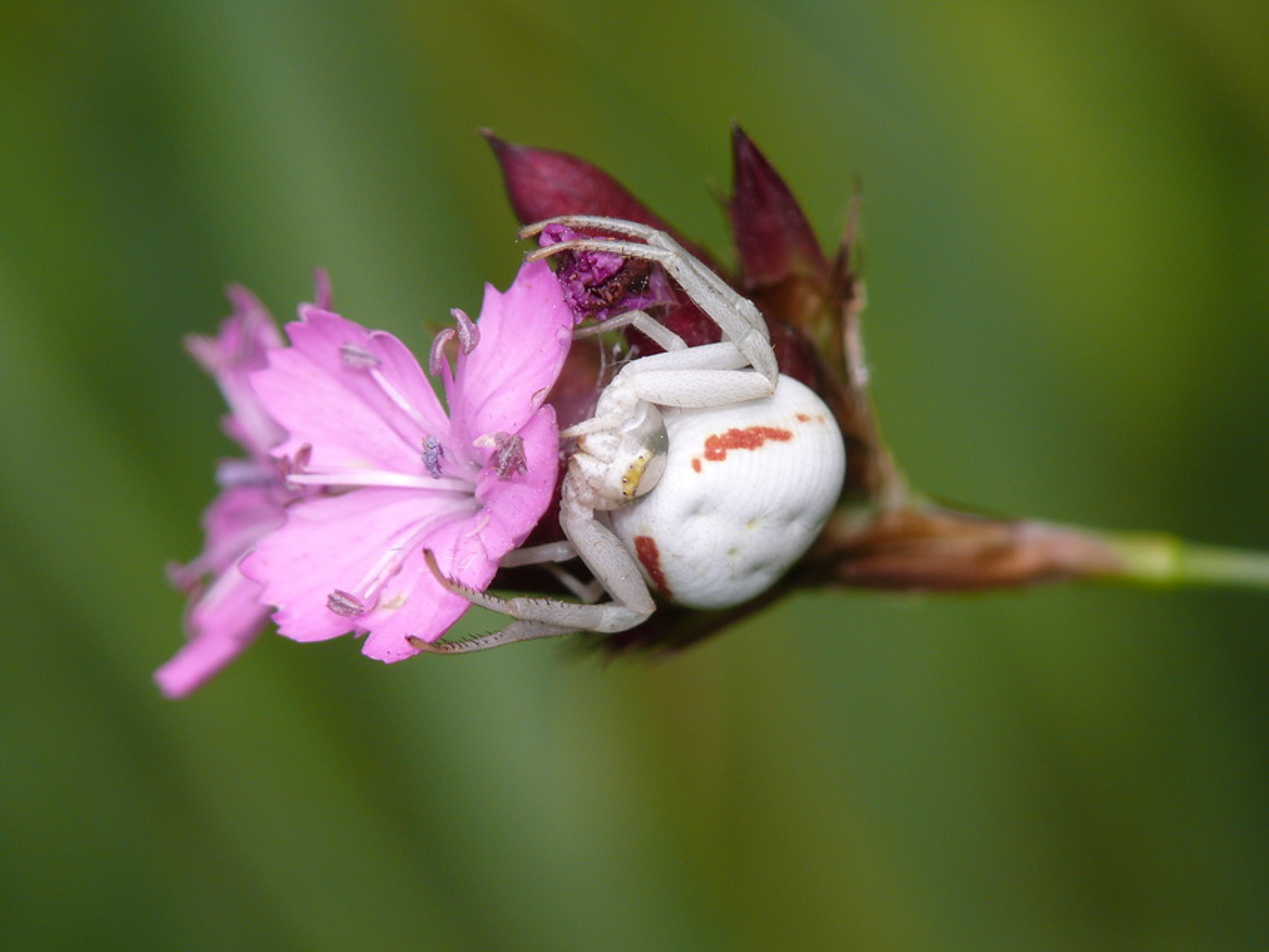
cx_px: 634
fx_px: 15399
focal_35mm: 420
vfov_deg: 3.5
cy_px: 476
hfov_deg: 4.7
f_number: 6.3
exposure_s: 1/200
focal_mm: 88.8
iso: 100
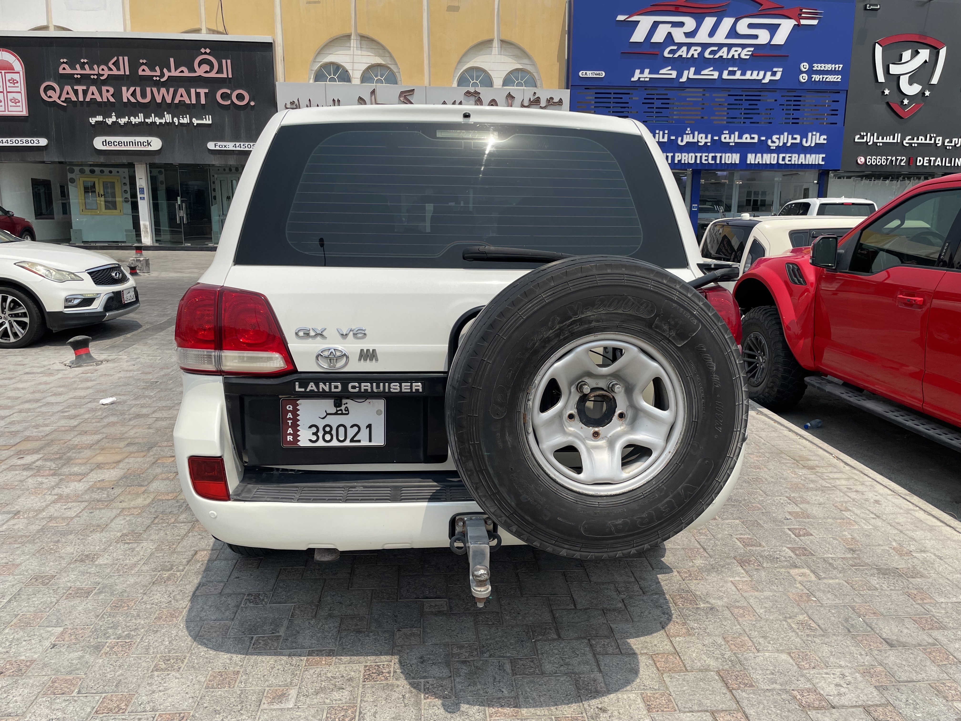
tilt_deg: -13.0
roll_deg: +0.4
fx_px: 722
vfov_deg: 53.1
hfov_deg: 67.3
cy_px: 360
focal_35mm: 26
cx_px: 480
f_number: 1.6
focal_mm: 4.2
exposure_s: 1/4464
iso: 32
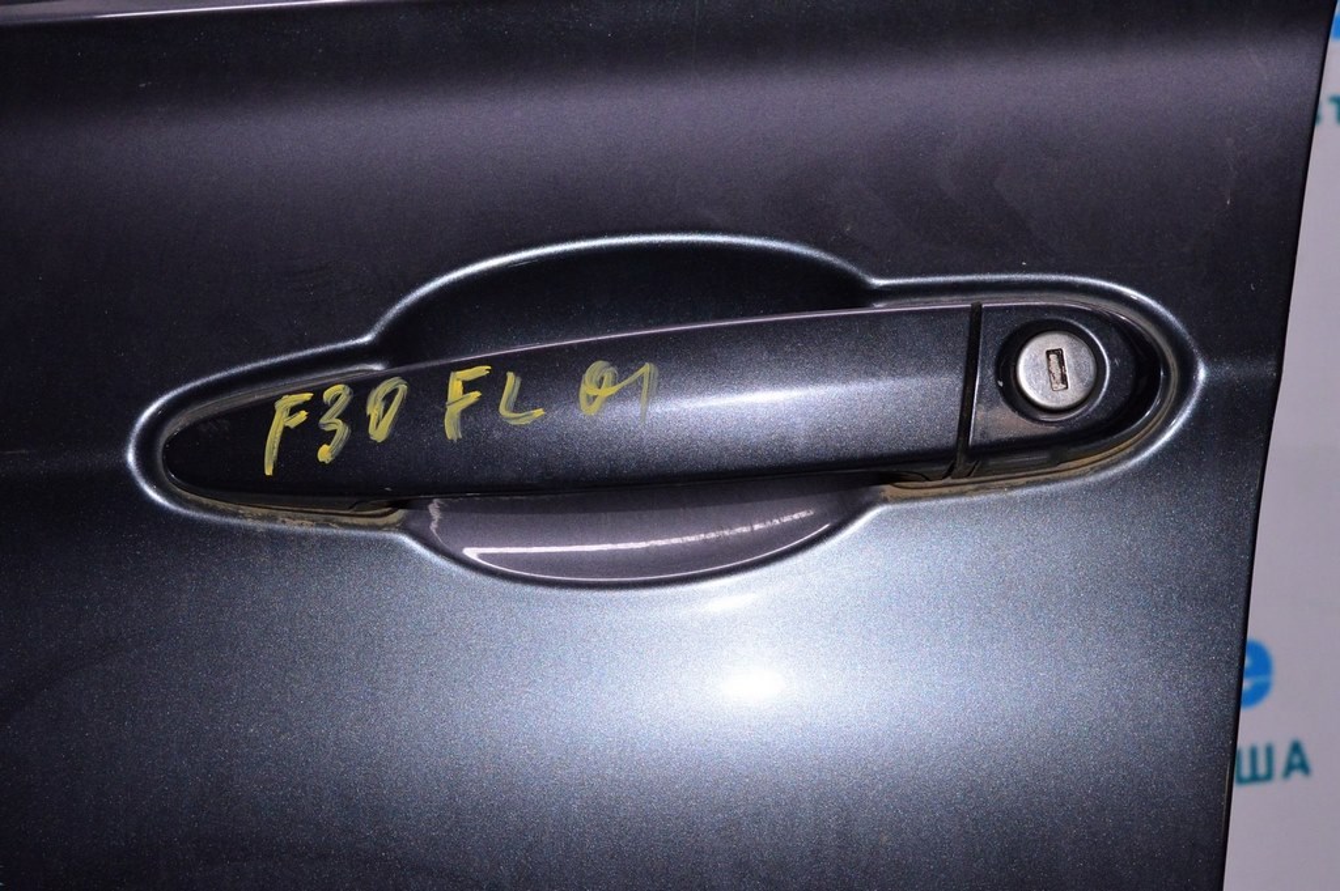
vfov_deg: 26.4
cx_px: 670
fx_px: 1897
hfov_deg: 38.9
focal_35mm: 51
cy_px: 446
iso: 1600
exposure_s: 1/200
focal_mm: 34
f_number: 8
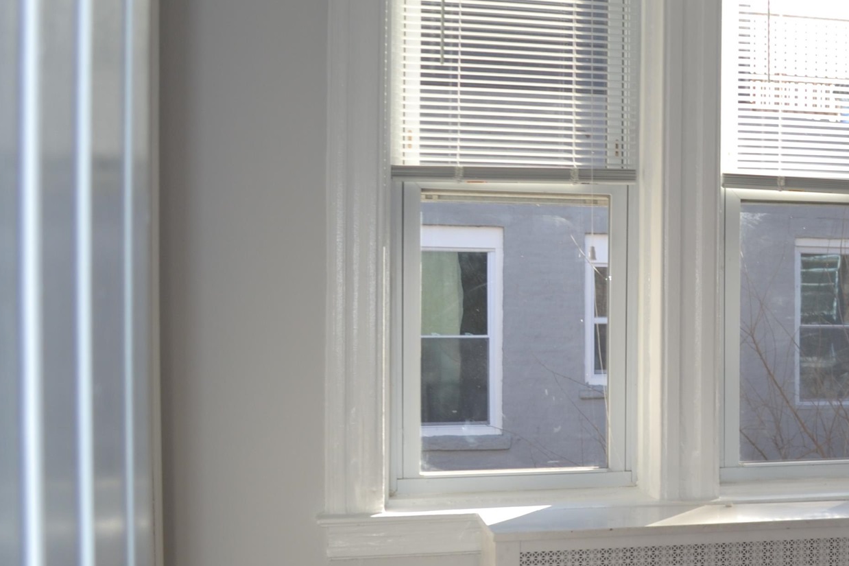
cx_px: 1046
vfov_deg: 20.3
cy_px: 328
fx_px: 1580
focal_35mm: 67
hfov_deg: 26.4
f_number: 4
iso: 100
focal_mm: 18
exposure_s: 1/200
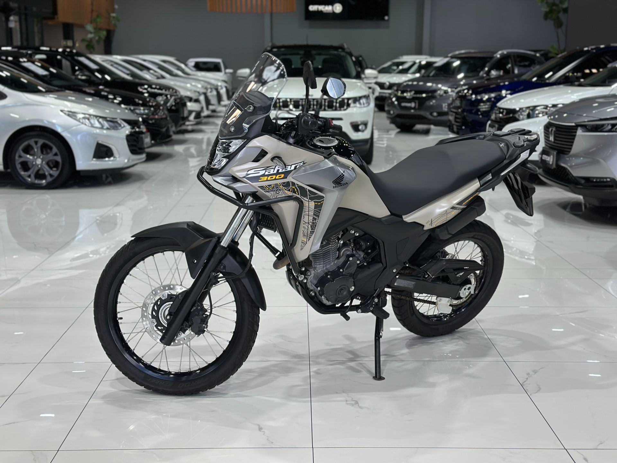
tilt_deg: -11.4
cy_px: 232
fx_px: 856
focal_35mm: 48
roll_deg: -0.4
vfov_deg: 30.3
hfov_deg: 39.7
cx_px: 308
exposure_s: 1/120
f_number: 1.78
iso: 125
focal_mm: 6.86
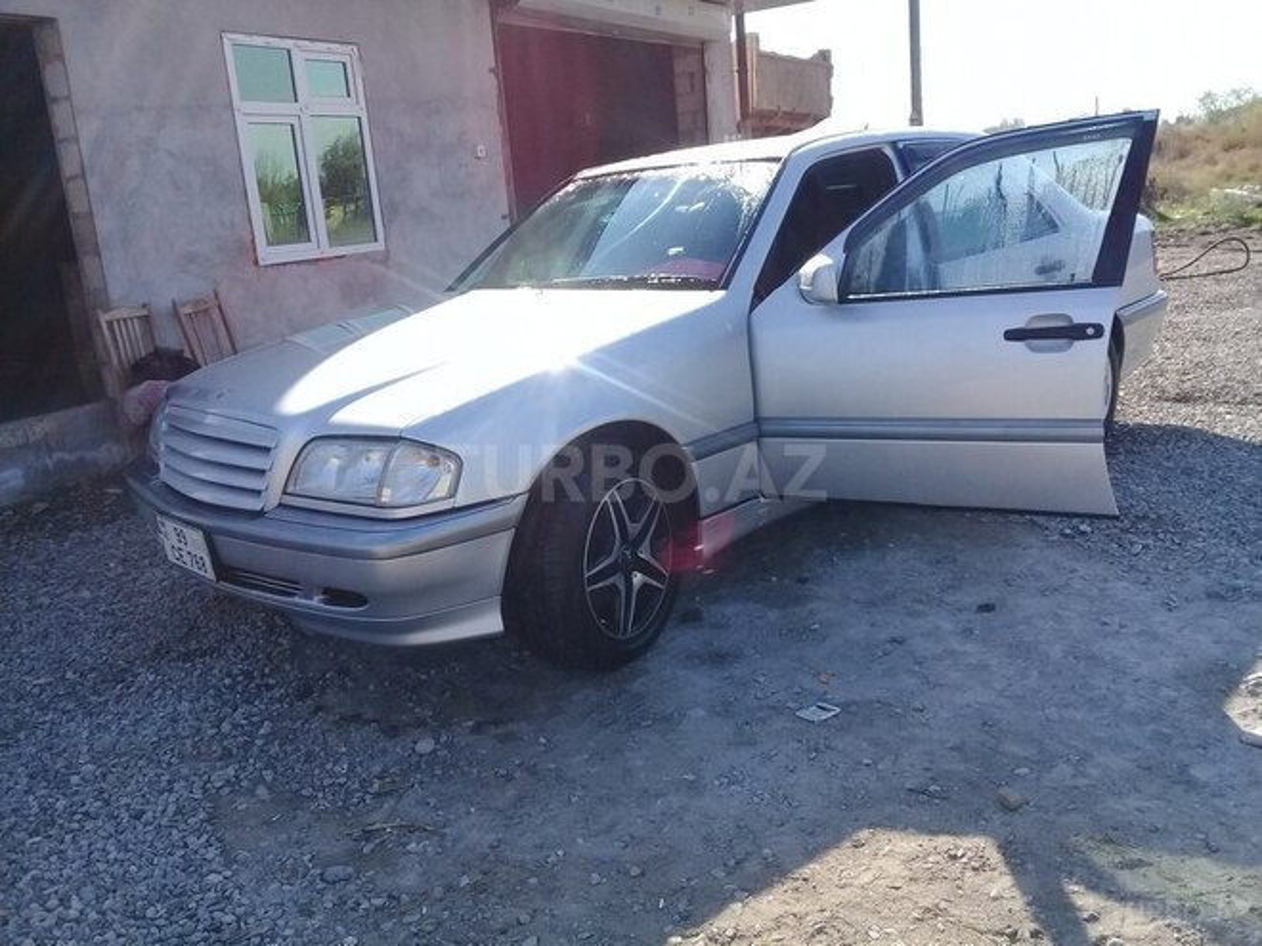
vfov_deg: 45.4
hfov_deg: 58.4
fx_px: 1130
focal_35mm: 31
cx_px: 631
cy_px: 473
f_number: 2.2
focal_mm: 3.3
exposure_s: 1/747
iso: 50
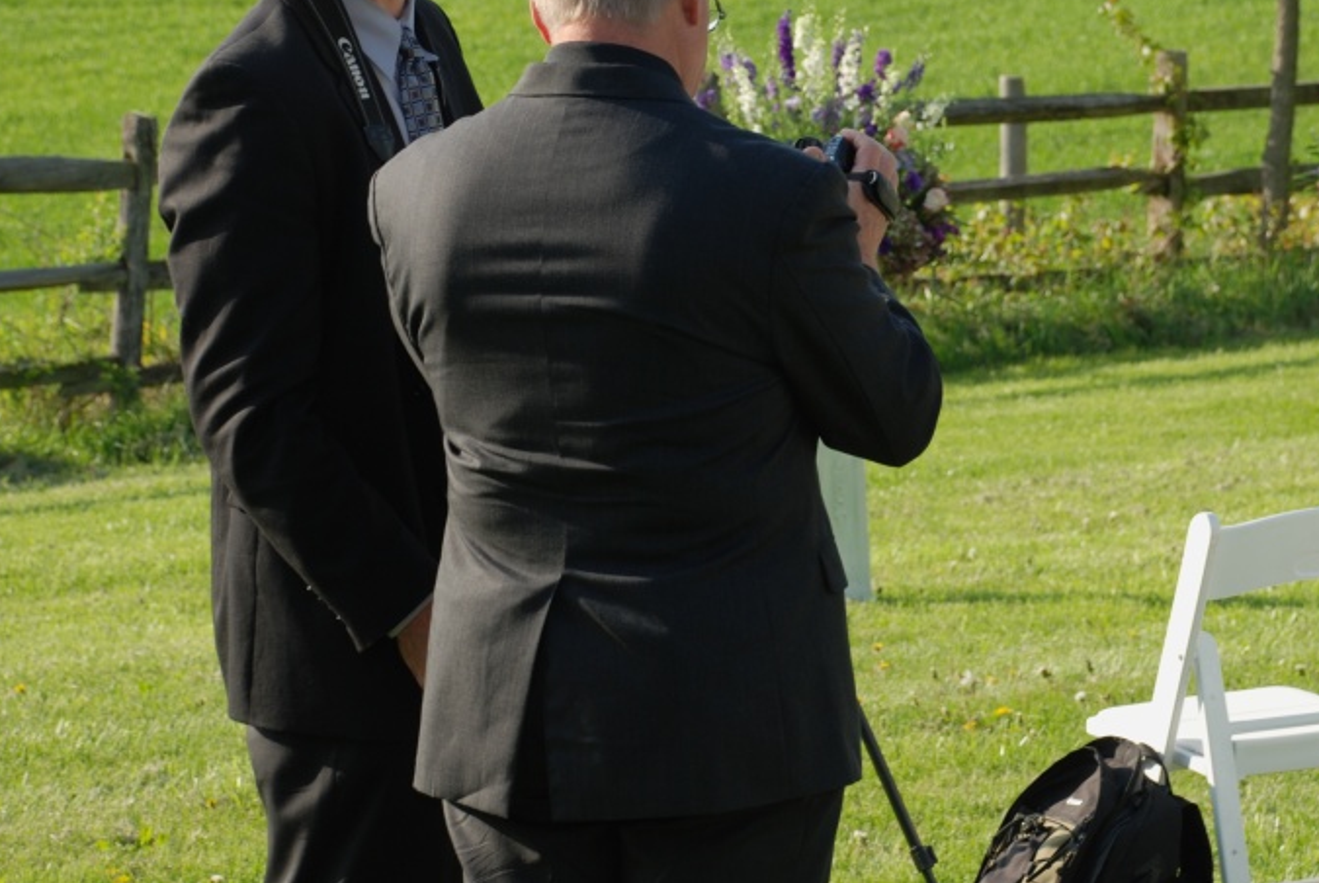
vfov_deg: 9.7
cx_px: 971
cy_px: 218
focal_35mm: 141
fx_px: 5173
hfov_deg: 14.5
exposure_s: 1/160
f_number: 6.3
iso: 100
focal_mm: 62
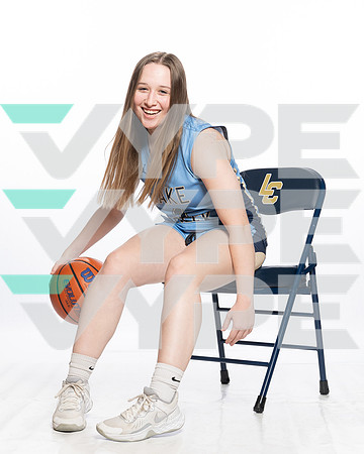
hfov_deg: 18.4
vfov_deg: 22.9
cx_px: 174
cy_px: 236
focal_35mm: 83
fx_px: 1123
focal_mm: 57
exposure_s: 1/250
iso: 800
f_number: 8
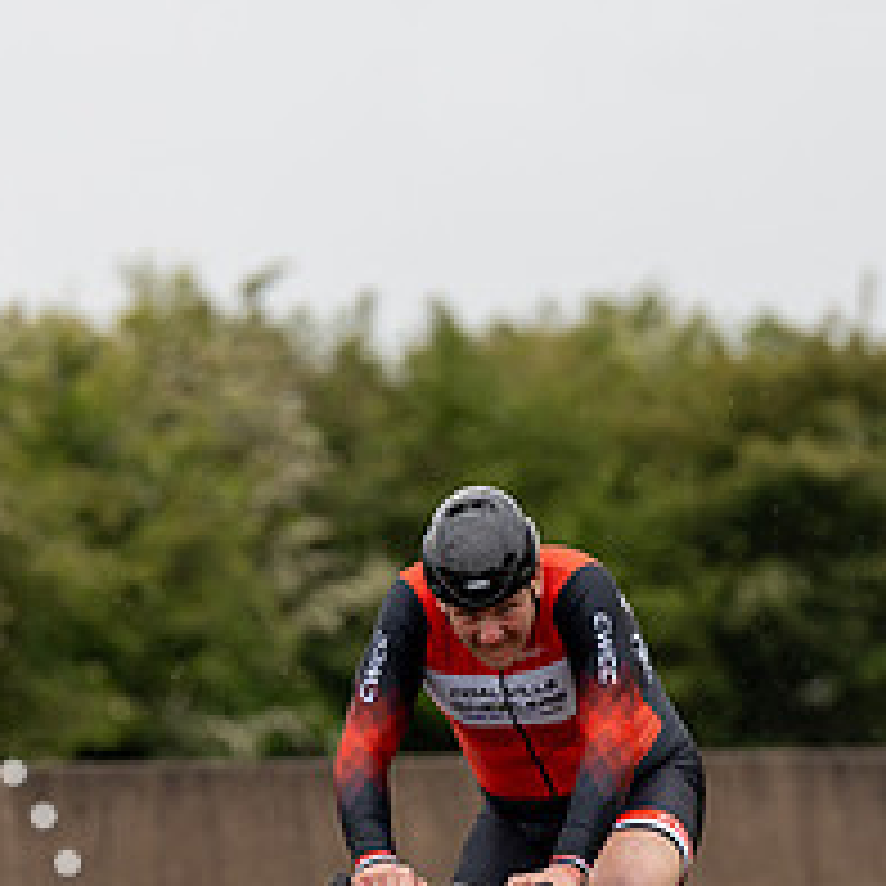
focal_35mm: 501
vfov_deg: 3.5
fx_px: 14508
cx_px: 391
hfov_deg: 3.5
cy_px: 794
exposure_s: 1/1000
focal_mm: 200
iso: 320
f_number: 3.5
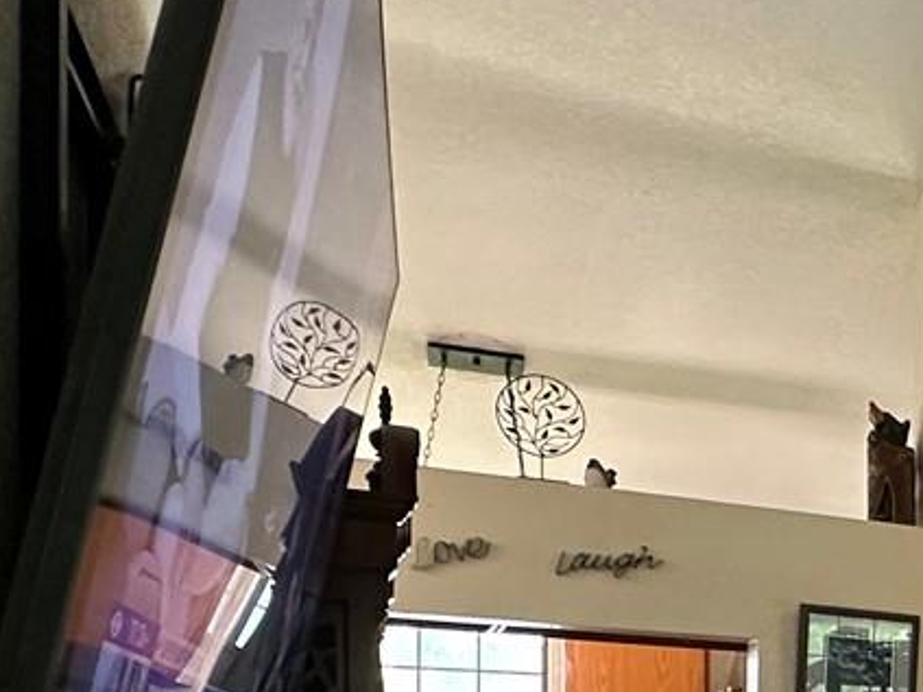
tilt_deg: -1.3
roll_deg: -1.9
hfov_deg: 30.1
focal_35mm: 53
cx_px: 1143
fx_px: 1413
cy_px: 825
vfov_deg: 24.9
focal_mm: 2.22
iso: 320
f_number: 2.2
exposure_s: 1/60
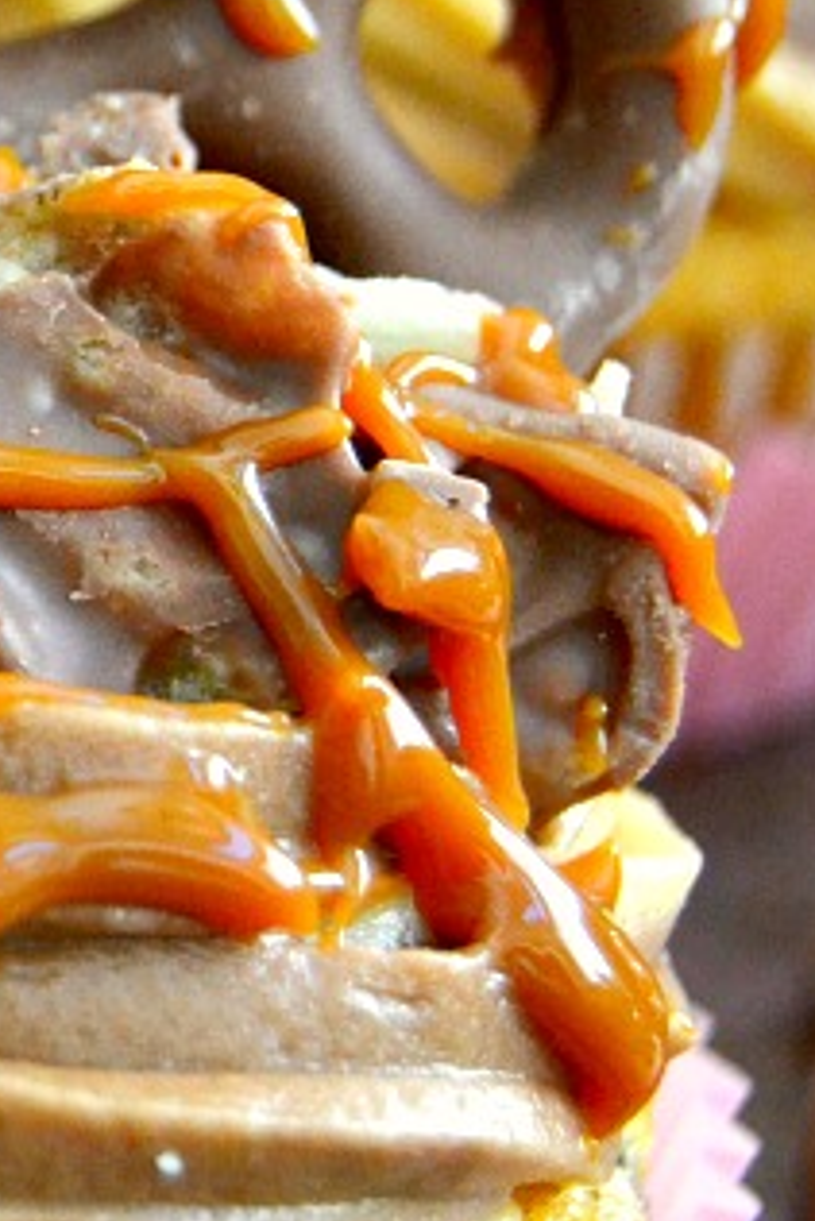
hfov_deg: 7.8
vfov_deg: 11.8
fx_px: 5902
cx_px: -176
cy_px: 327
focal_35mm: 174
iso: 1600
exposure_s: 1/100
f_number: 4.8
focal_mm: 38
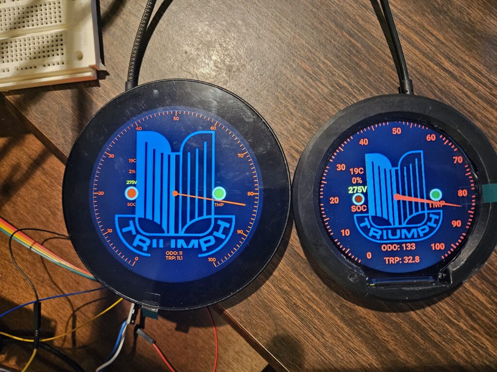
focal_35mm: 23
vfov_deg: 58.9
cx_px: 248
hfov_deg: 73.9
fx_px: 330
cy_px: 186
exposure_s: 1/60
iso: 640
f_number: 1.8
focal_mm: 5.4
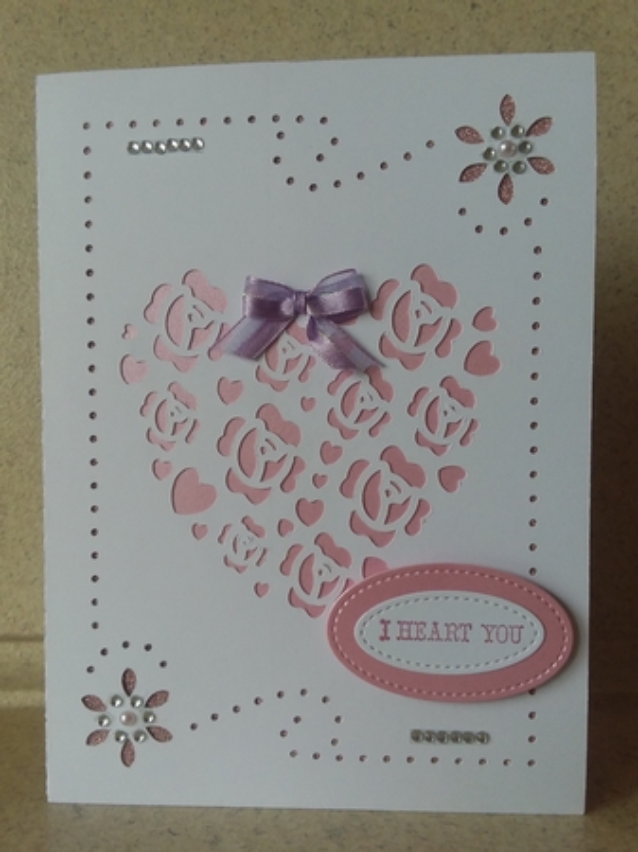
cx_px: 319
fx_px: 664
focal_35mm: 27
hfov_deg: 51.3
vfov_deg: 65.4
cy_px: 426
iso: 50
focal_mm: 2.91
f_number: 1.9
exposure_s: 1/40
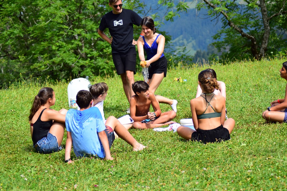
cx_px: 144
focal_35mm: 123
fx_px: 981
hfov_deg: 16.7
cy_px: 96
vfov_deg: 11.1
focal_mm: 82
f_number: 4
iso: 320
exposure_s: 1/1250
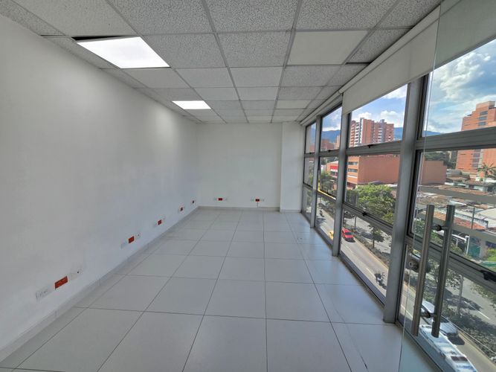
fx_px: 186
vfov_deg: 89.9
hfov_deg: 106.2
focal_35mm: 13
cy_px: 186
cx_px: 248
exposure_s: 1/249
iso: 50
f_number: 2.2
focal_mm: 2.2
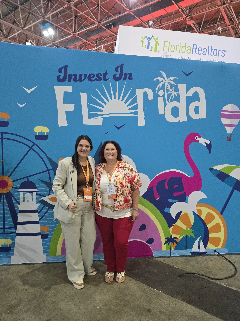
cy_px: 160
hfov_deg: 58.9
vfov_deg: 73.9
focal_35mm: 23
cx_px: 120
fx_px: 213
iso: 800
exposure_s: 1/60
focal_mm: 6.3
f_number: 1.7
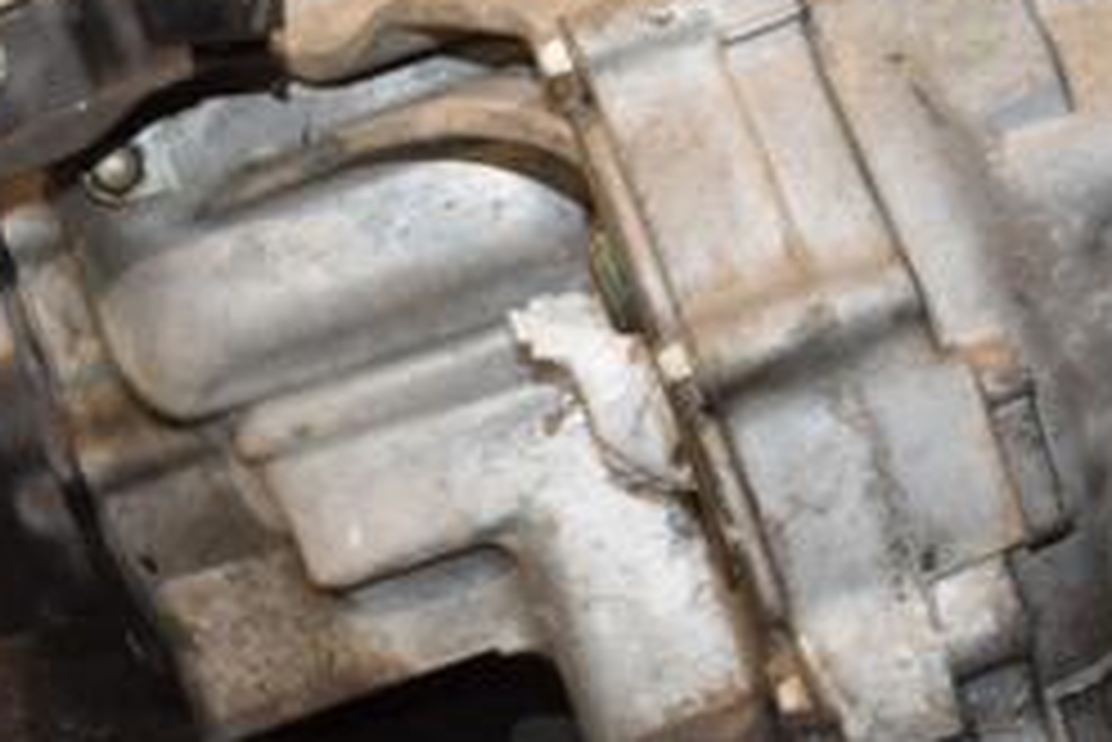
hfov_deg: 20.0
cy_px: 184
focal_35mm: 102
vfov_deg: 13.4
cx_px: 428
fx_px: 3152
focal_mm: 28
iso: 800
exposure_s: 1/60
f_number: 5
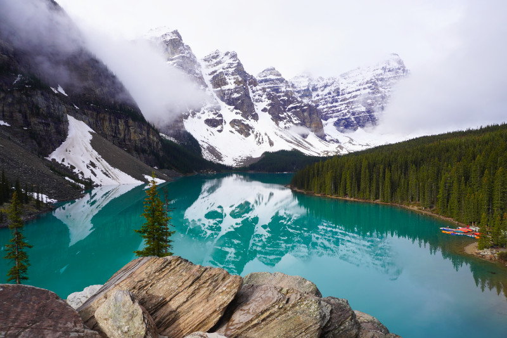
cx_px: 254
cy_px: 169
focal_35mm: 24
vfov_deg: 53.1
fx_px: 338
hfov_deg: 73.8
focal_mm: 16
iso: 100
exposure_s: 1/125
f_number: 8
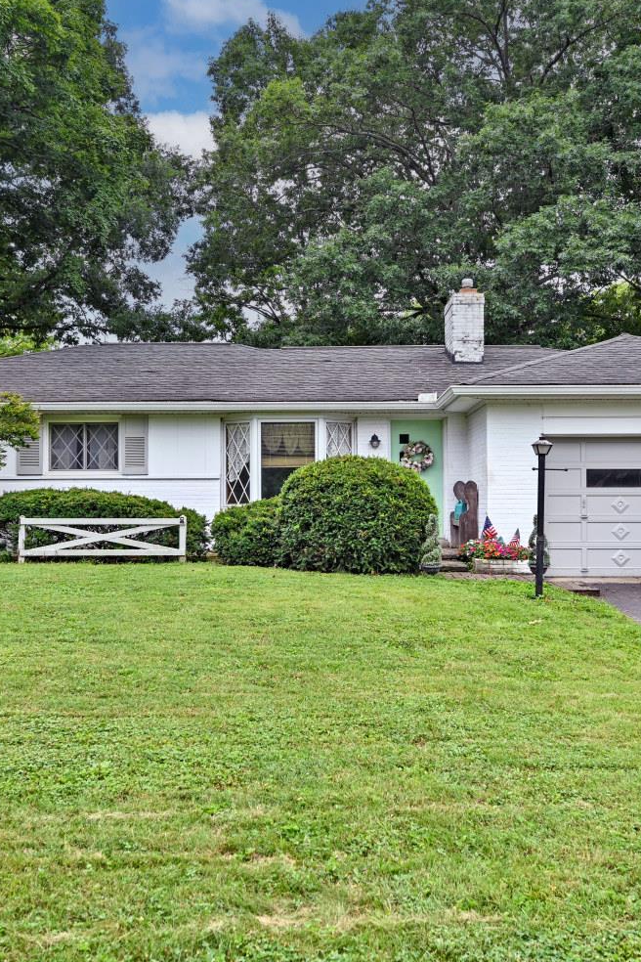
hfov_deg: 41.1
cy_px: 481
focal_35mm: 32
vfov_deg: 58.7
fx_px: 855
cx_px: 319
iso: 160
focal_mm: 21
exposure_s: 1/250
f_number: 5.6
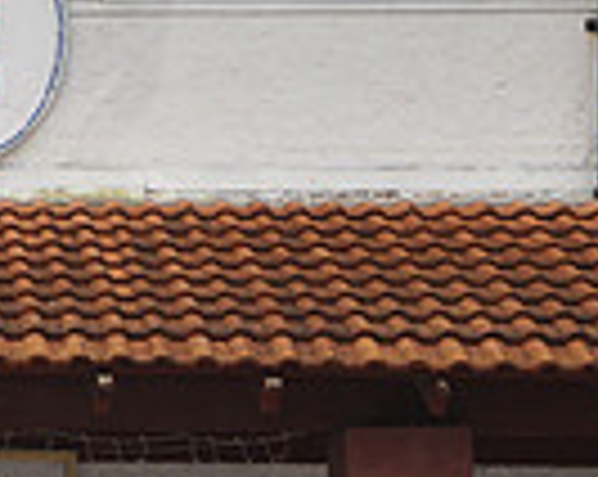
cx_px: -486
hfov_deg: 7.3
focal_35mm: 258
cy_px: 430
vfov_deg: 6.0
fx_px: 4560
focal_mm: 42
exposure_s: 1/200
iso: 280
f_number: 4.8
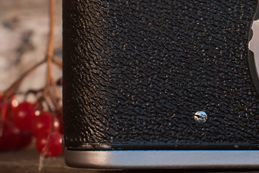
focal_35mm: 319
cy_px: -31
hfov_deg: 6.4
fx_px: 2297
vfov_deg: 4.3
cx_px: 279
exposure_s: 1/80
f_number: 5.6
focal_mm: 50
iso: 100
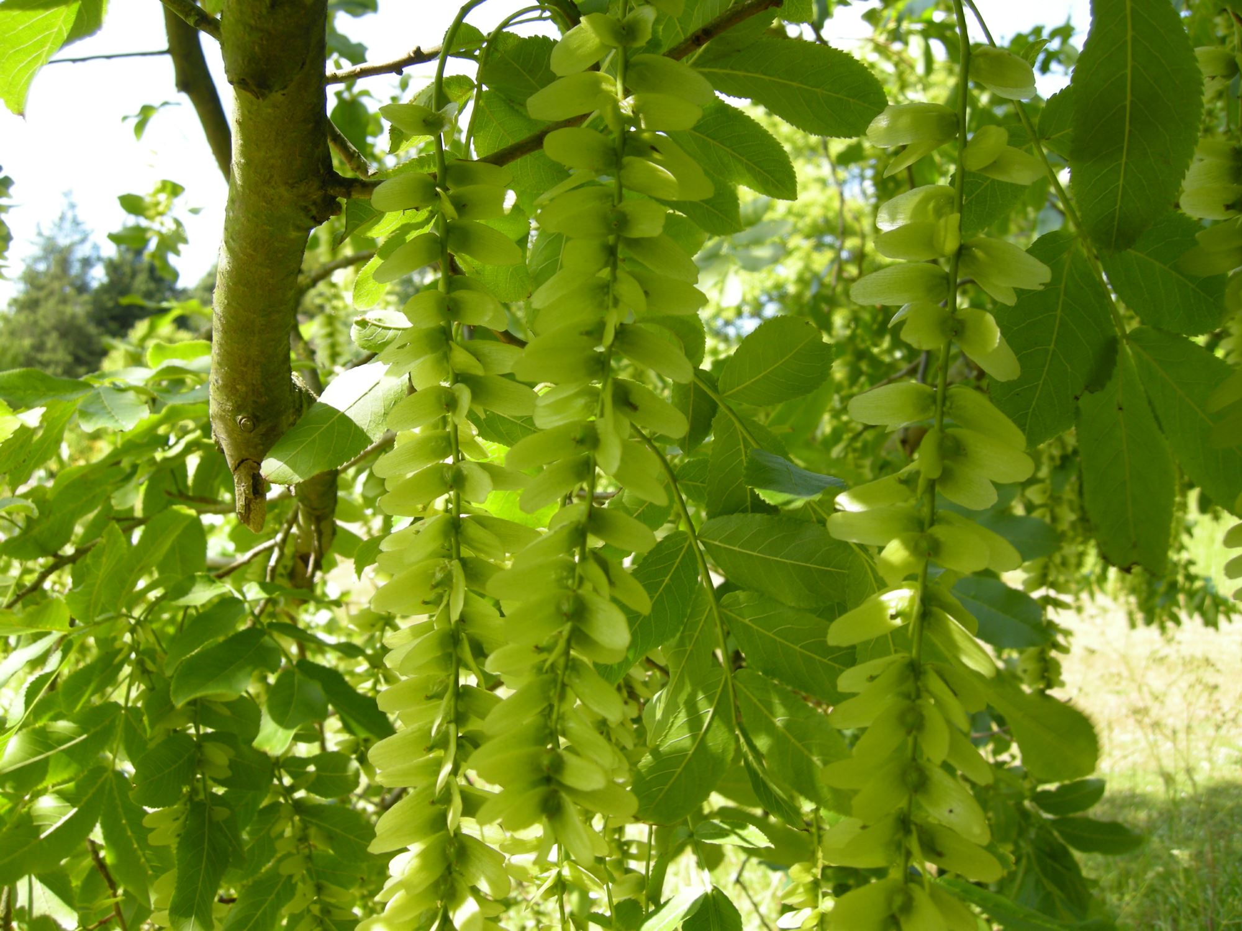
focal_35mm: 35
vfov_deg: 40.7
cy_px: 466
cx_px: 621
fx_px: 1256
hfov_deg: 52.6
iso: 64
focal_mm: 7.5
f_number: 3.8
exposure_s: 1/115
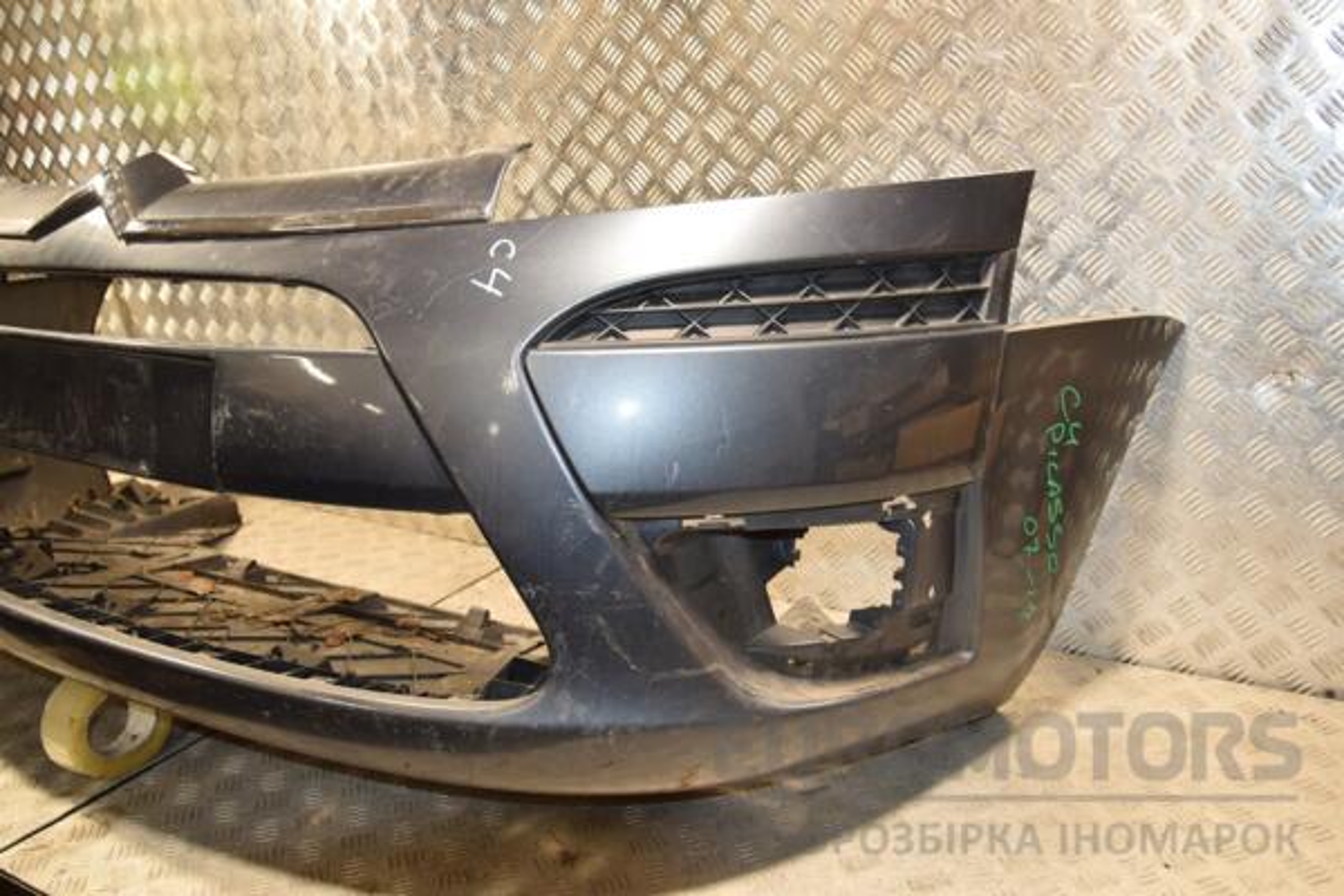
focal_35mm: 32
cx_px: 672
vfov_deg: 41.7
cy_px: 448
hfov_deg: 59.5
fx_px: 1176
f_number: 5
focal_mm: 21
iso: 800
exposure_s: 1/125
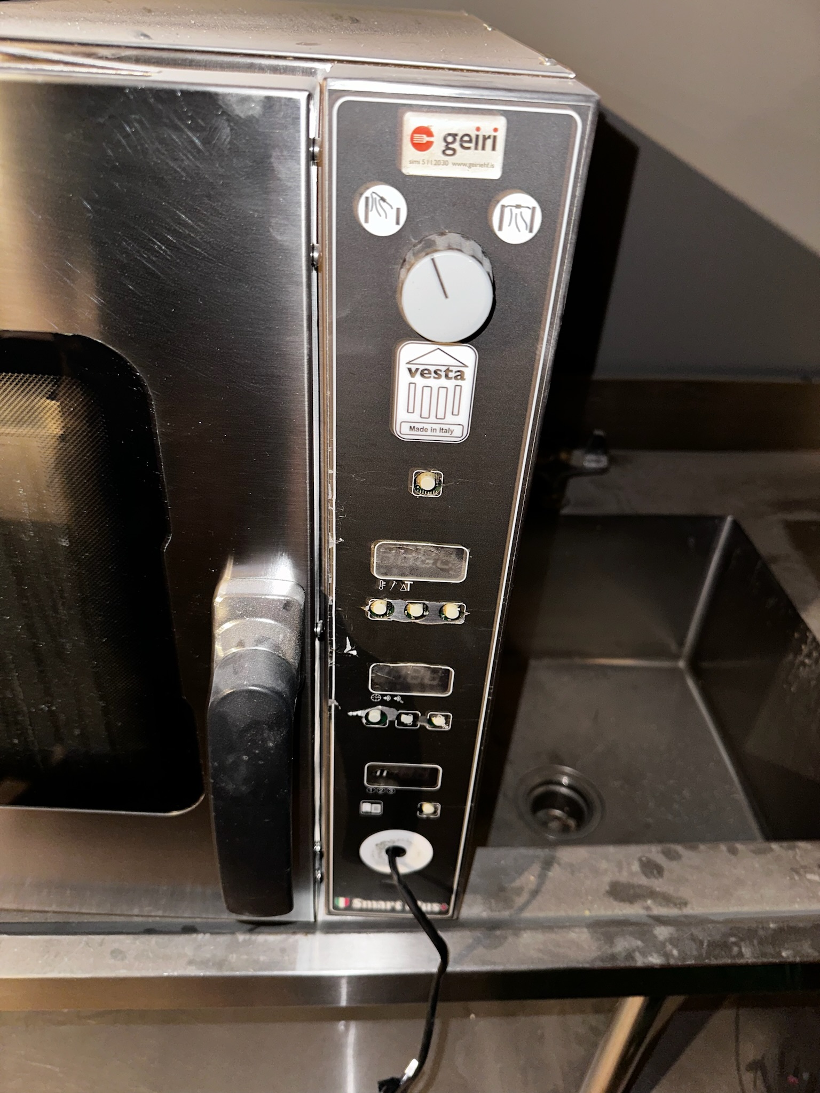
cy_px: 546
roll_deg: -2.0
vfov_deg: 71.6
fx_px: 758
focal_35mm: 24
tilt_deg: -33.7
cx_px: 410
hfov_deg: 56.8
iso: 64
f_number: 1.78
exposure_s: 1/4
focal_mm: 6.86
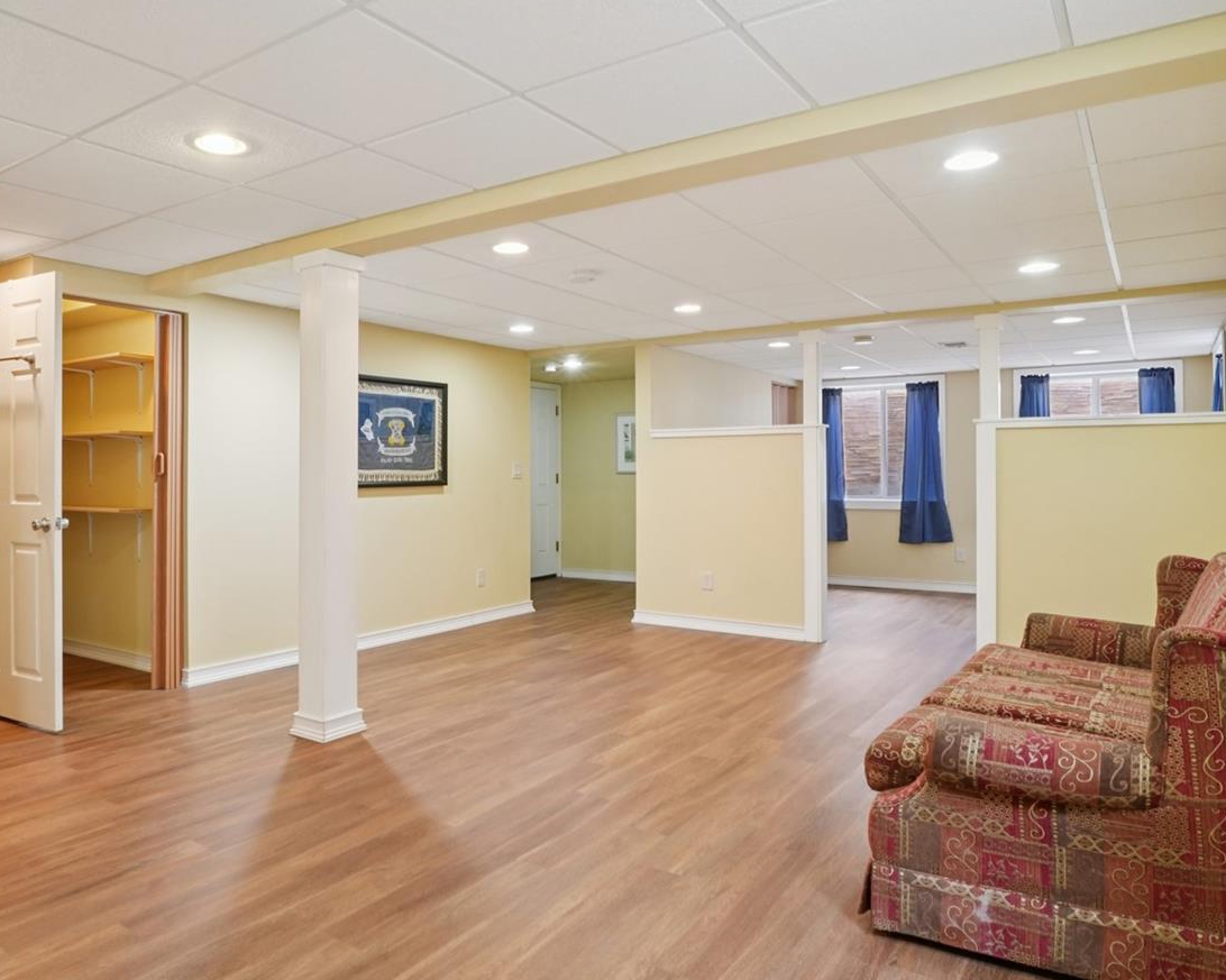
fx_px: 823
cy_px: 501
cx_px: 475
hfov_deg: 72.4
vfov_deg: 61.5
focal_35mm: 23
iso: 400
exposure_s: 1/10
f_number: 8
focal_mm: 11
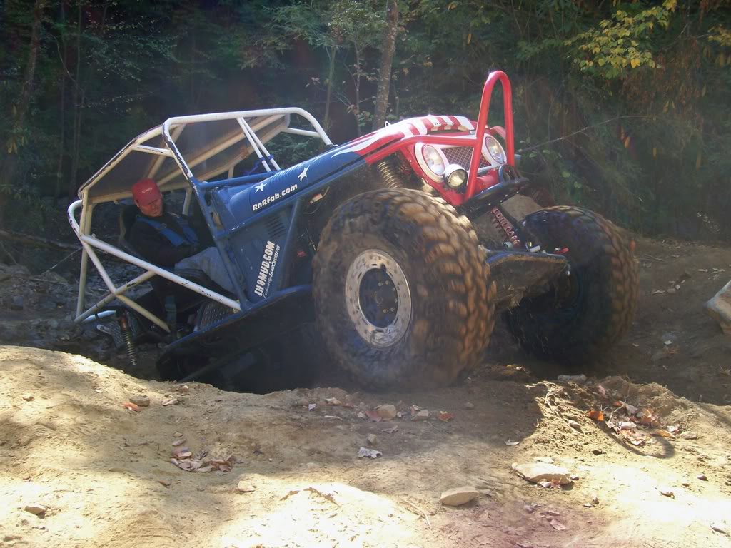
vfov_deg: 39.7
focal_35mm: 36
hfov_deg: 51.4
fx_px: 760
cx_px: 366
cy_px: 274
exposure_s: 1/145
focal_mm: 6
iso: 80
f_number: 2.7
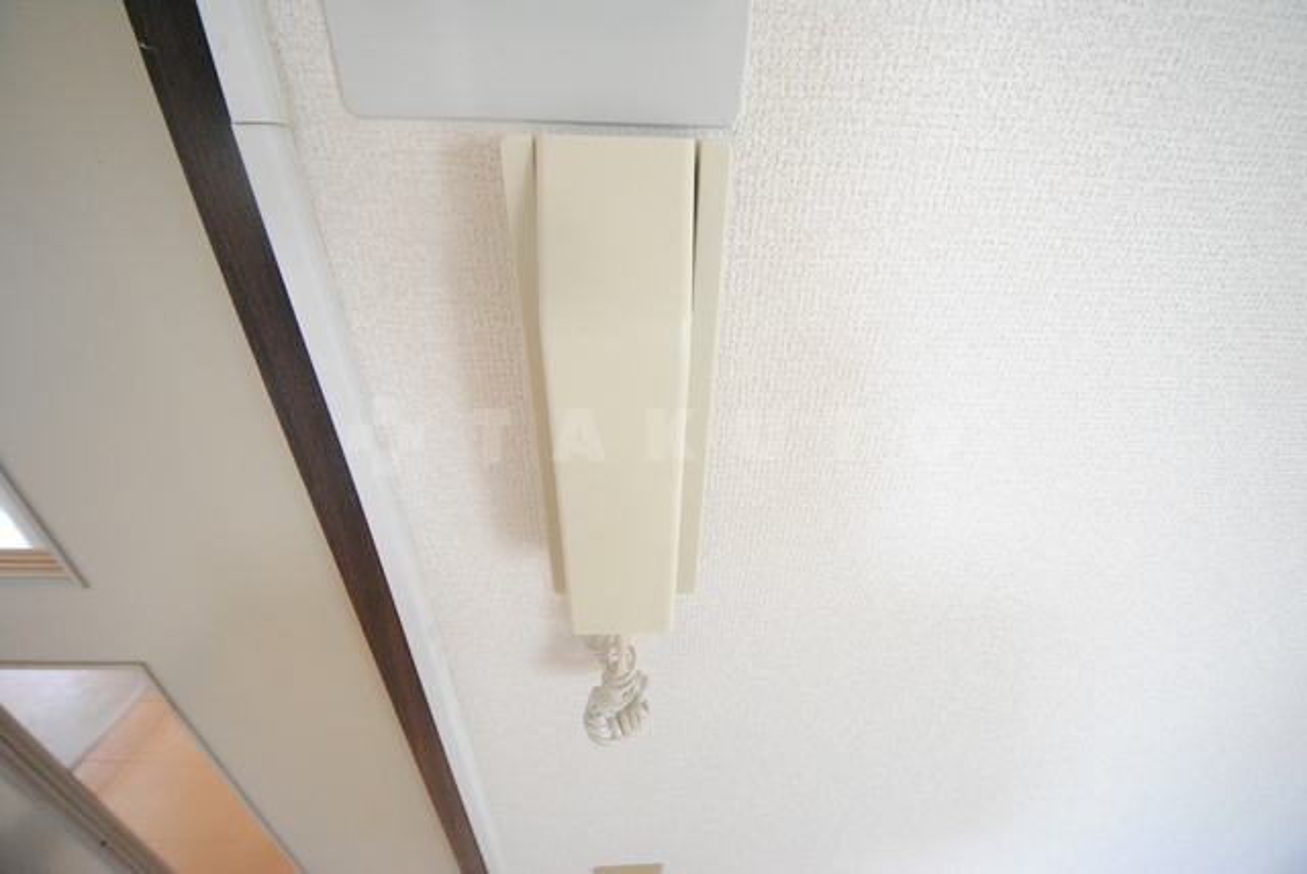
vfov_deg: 90.1
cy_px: 437
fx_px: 436
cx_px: 654
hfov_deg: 112.6
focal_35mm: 12
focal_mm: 8
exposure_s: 1/60
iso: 1600
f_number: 4.5
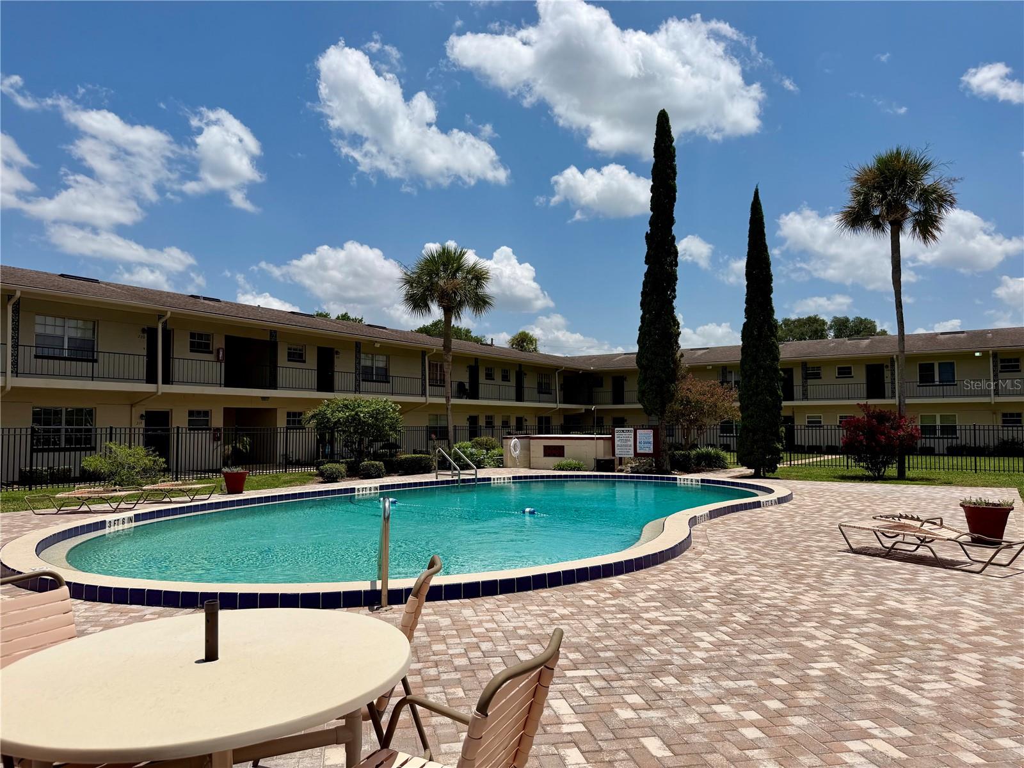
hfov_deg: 71.6
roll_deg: -0.2
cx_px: 512
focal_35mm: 24
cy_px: 384
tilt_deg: +2.1
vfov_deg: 56.8
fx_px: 710
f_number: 1.78
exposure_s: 1/11905
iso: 80
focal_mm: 6.76
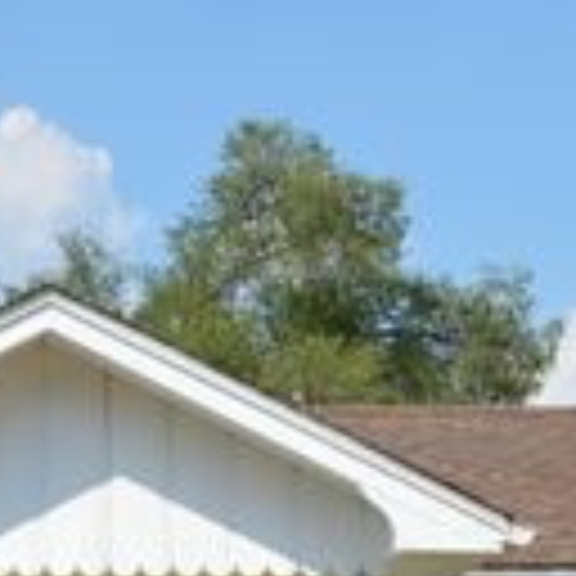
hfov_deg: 12.4
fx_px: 2617
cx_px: 14
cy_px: 706
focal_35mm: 139
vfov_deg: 12.3
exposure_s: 1/320
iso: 100
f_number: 9
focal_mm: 28
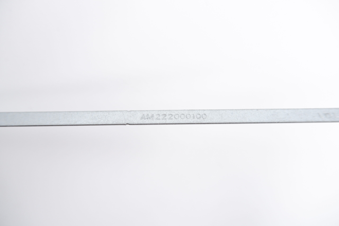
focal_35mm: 23
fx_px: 217
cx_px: 170
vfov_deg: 55.1
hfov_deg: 76.1
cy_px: 113
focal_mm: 15
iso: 800
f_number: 4.5
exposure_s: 1/140
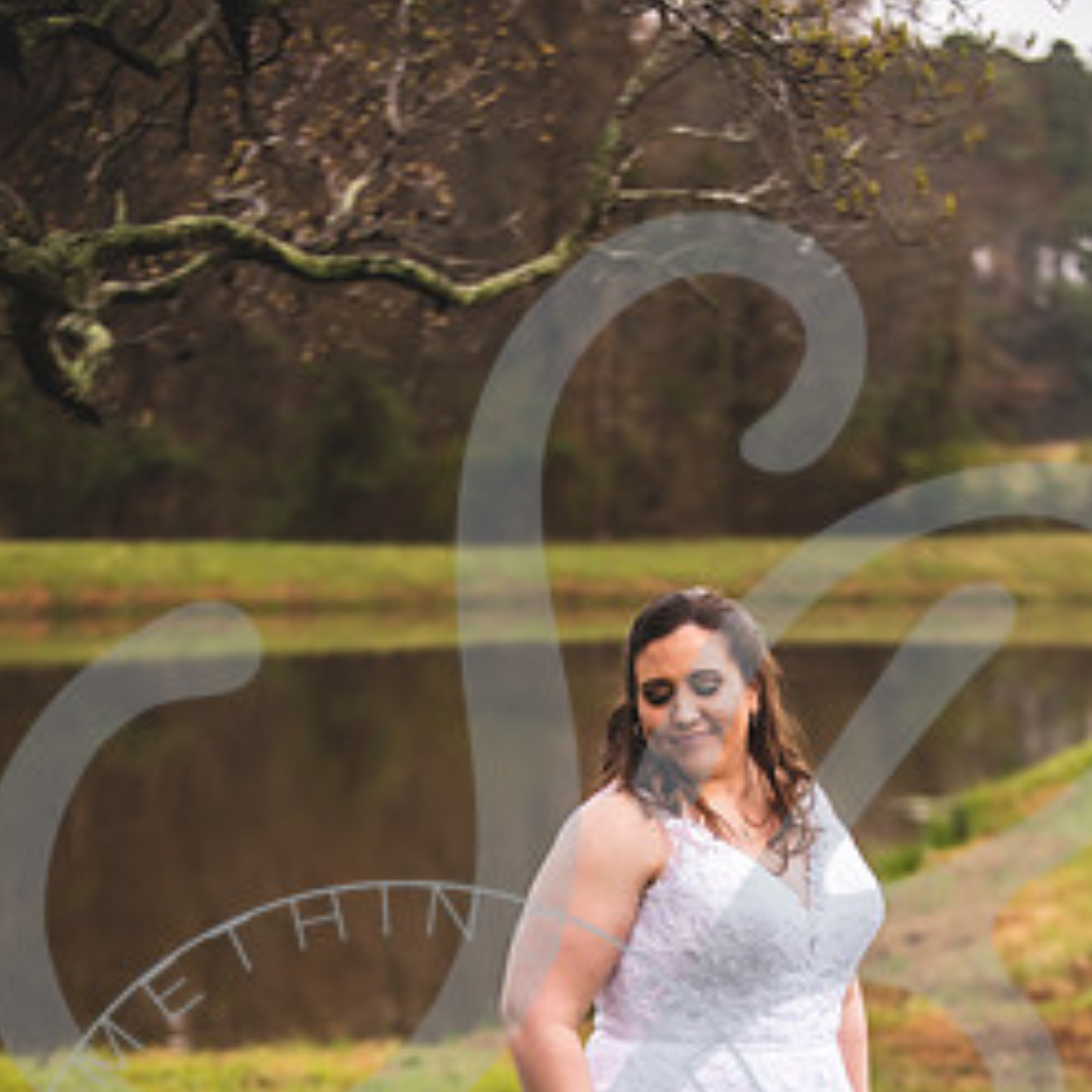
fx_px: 3855
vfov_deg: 16.0
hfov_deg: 16.1
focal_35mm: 108
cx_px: 603
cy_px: 956
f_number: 2.8
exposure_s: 1/320
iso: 320
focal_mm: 70
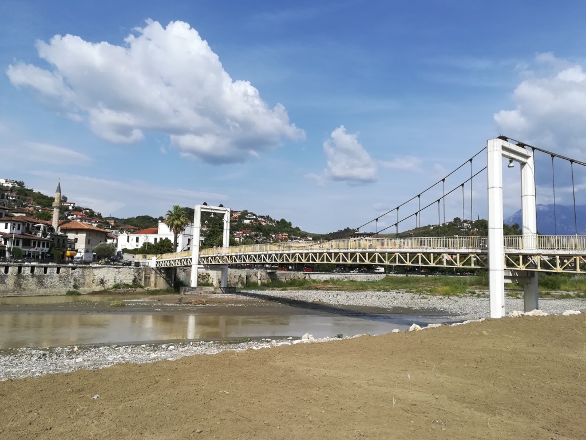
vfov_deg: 53.1
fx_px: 440
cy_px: 220
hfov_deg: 67.3
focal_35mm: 26
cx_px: 293
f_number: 2.2
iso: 50
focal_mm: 3.83
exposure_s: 1/1471
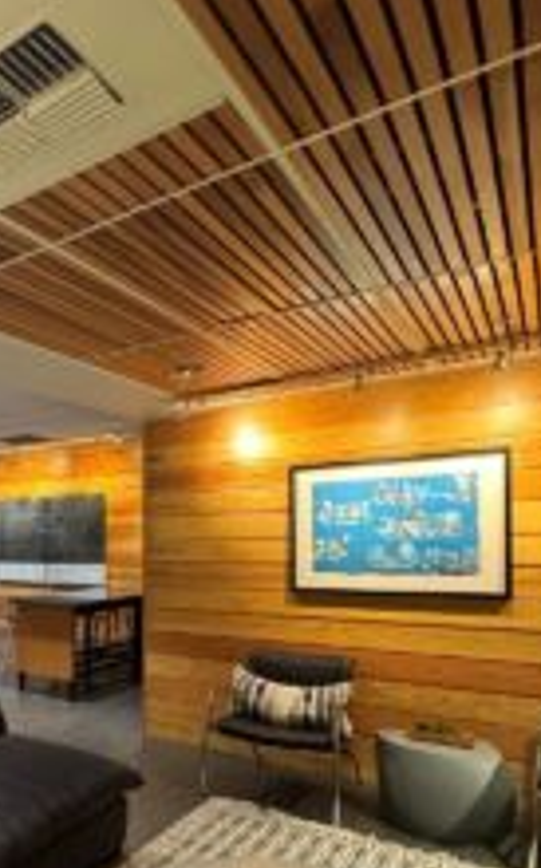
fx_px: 639
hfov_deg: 35.1
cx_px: -126
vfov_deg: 67.1
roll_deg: +0.5
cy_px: 556
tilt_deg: -2.1
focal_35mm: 27
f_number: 2.2
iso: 640
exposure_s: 1/60
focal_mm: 2.22
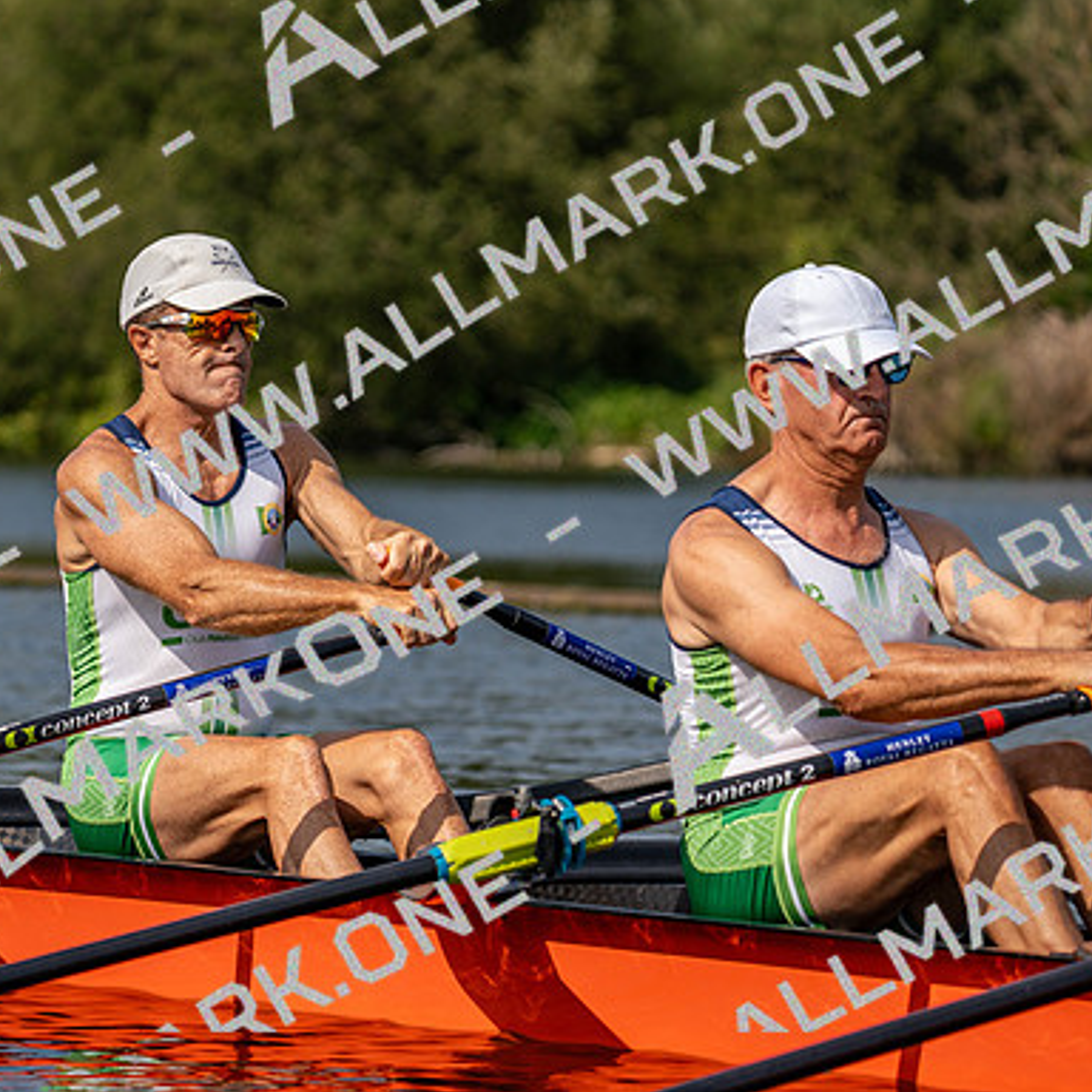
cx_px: 418
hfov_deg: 6.8
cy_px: 545
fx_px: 9172
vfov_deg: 6.8
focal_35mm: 257
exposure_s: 1/1600
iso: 160
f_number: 5.6
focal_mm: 200
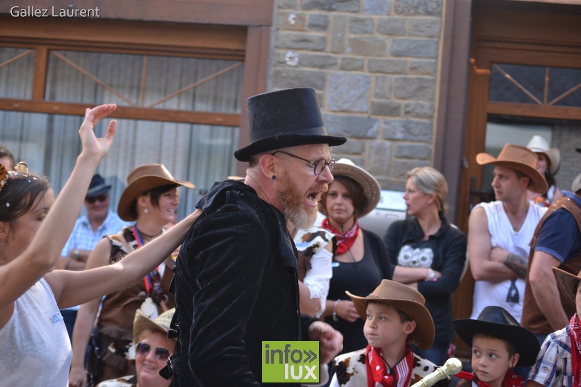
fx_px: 1211
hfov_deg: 27.0
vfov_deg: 18.2
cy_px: 194
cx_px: 290
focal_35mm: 75
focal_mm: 50
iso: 100
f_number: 2.8
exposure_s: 1/200
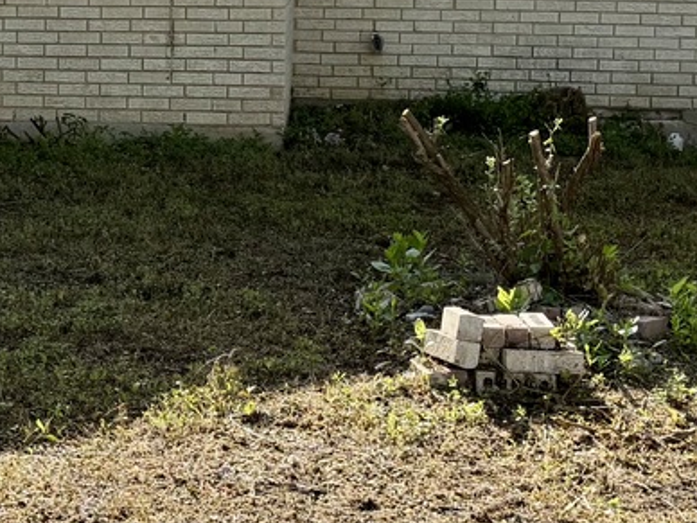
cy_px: 23
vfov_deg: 16.3
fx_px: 1792
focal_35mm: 89
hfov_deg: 21.7
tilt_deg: -3.4
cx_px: 115
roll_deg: +1.0
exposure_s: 1/1727
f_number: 1.78
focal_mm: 6.76
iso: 100
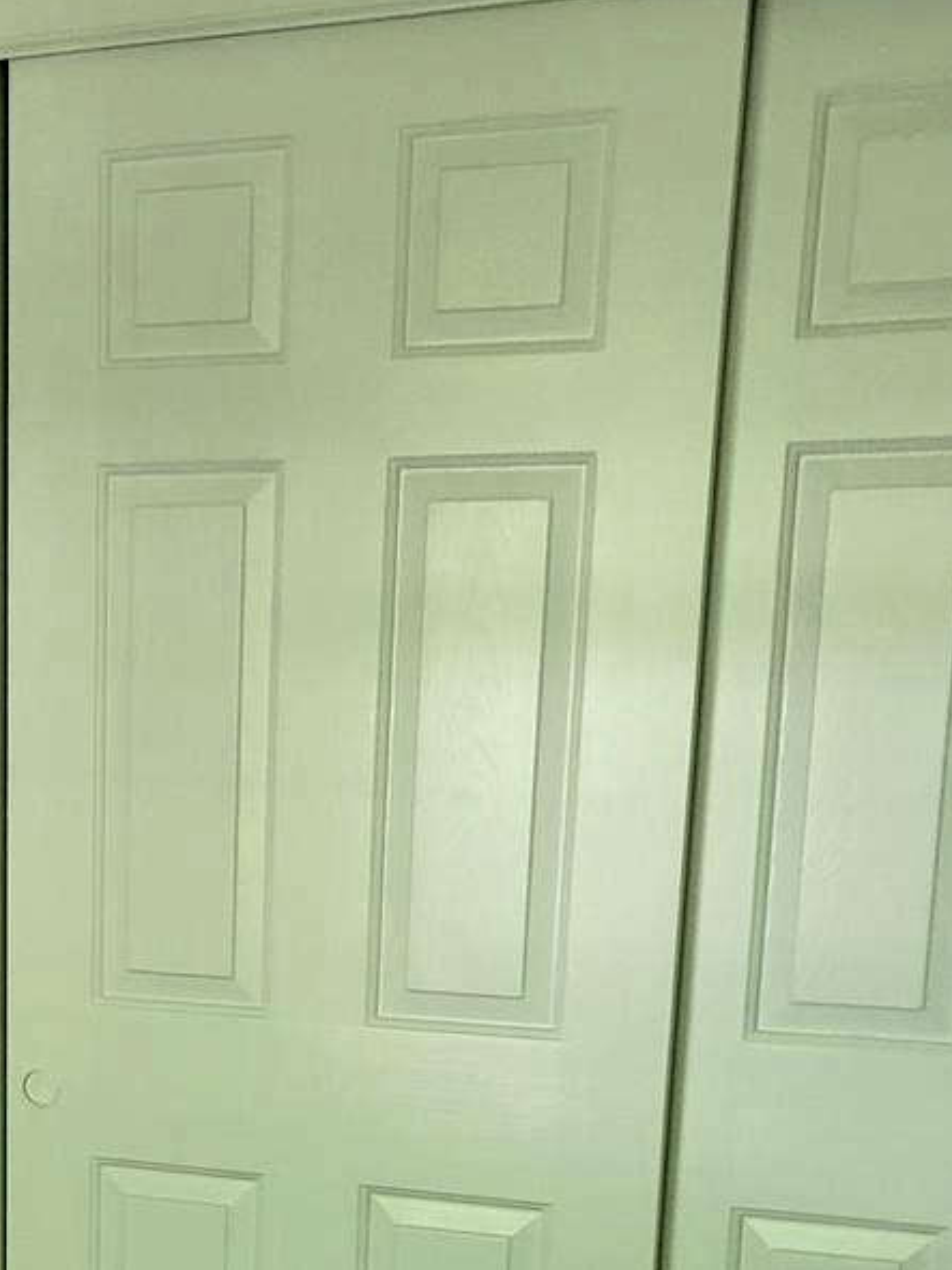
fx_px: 2384
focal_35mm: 65
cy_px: 1178
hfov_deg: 21.8
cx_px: 15
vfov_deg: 28.5
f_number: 1.8
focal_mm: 7
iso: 200
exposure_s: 1/60
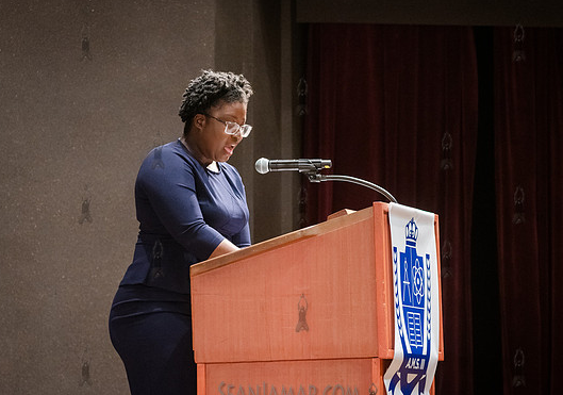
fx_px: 3051
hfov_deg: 10.5
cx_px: 257
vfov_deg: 7.4
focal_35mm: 192
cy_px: 185
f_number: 4
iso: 5000
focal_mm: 155
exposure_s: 1/200
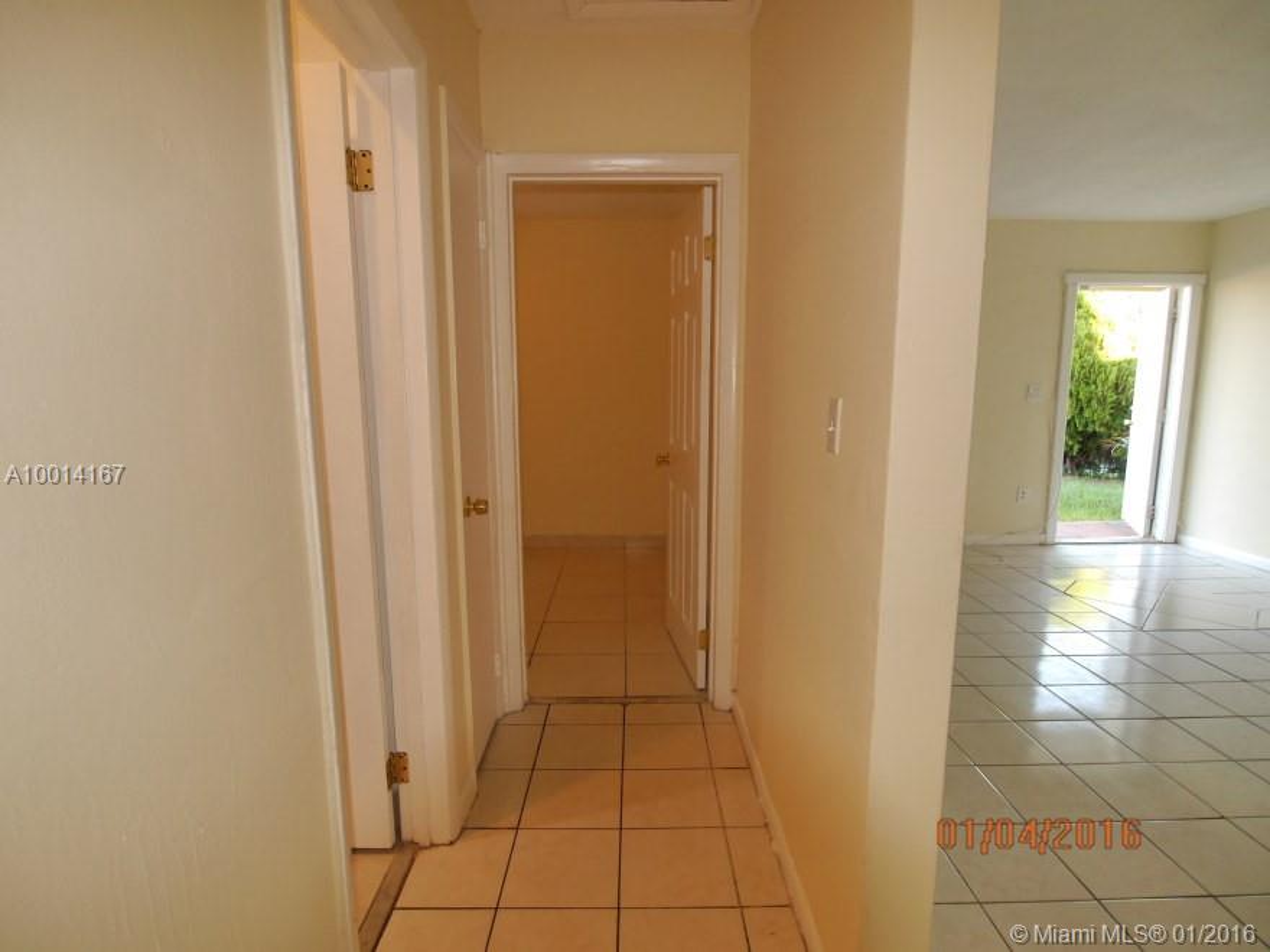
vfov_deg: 71.6
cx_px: 635
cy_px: 476
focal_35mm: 18
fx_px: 660
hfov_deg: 87.8
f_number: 4
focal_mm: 9
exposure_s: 1/125
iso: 800
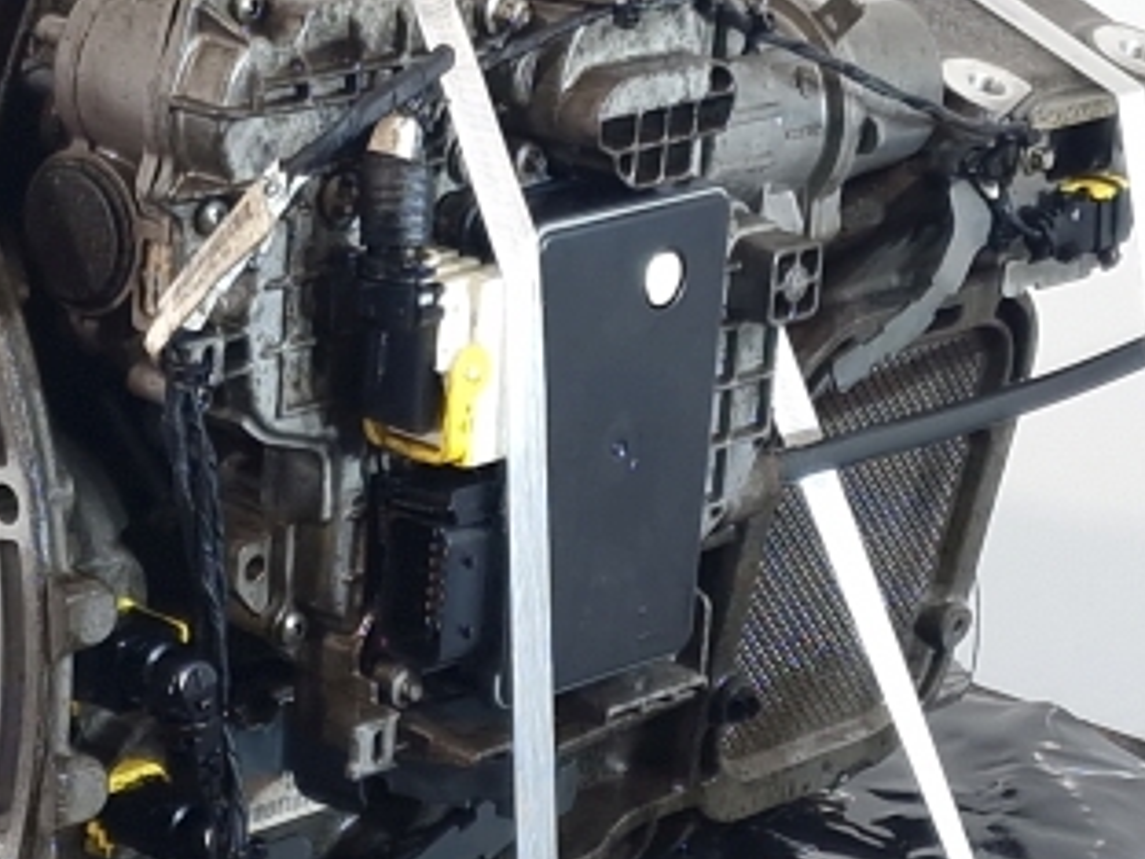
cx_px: 191
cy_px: 393
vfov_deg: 24.8
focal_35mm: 59
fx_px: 1952
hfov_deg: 31.6
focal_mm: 6.4
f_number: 1.8
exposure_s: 1/50
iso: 80
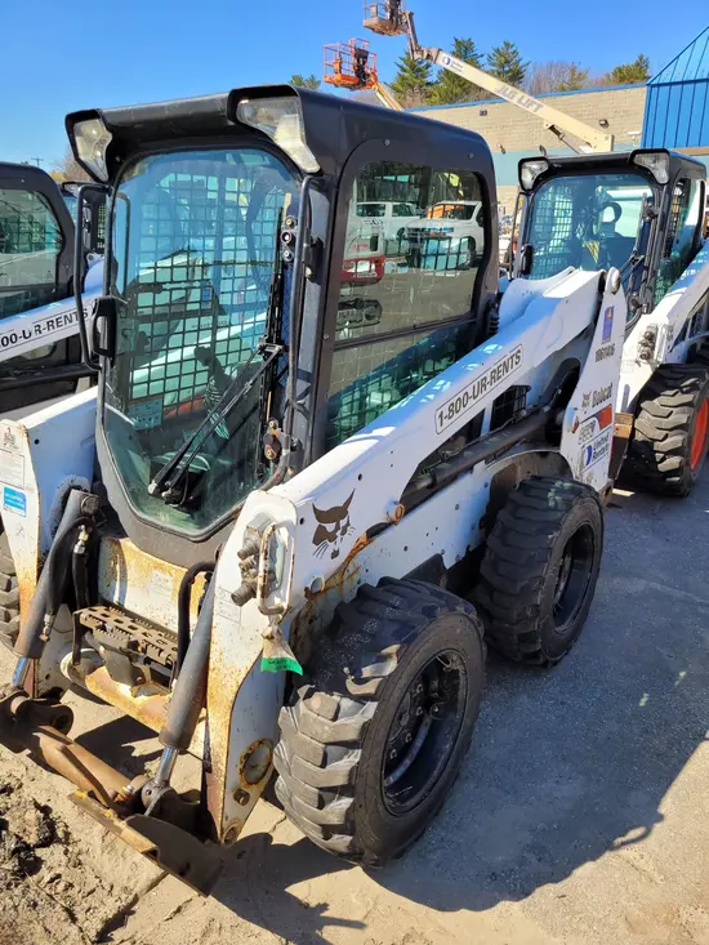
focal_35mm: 26
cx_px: 354
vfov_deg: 67.3
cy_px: 472
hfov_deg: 53.1
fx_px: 710
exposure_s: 1/1318
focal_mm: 5.4
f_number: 1.8
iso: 40
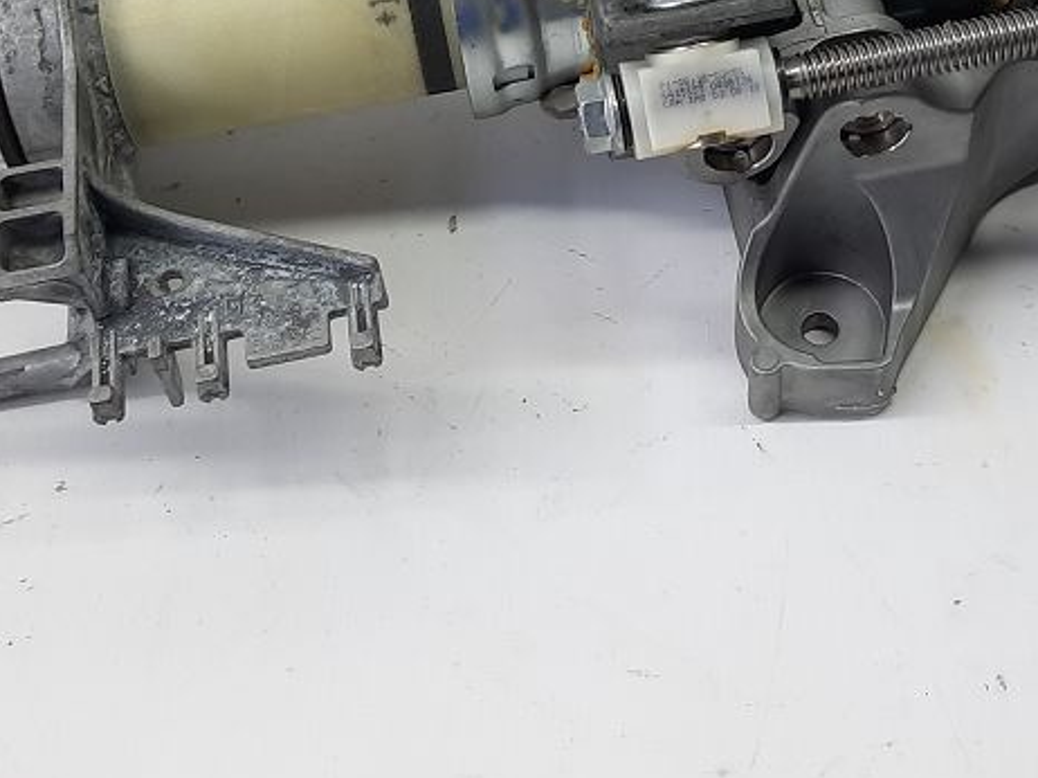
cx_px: 807
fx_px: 1948
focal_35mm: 65
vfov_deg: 21.5
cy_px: -49
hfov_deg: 29.3
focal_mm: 4.6
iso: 50
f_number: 2
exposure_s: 1/50
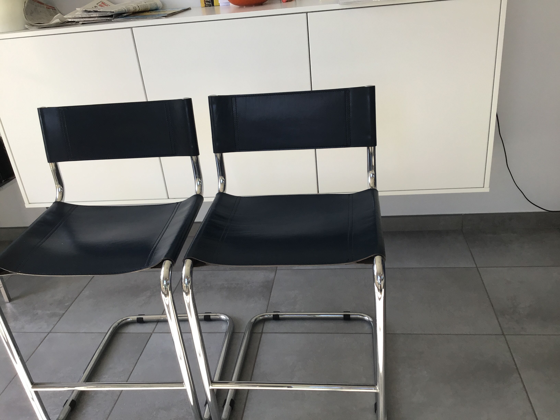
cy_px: 210
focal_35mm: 31
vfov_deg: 45.4
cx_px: 280
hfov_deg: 58.4
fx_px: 502
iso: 40
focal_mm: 3.3
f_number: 2.4
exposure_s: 1/100
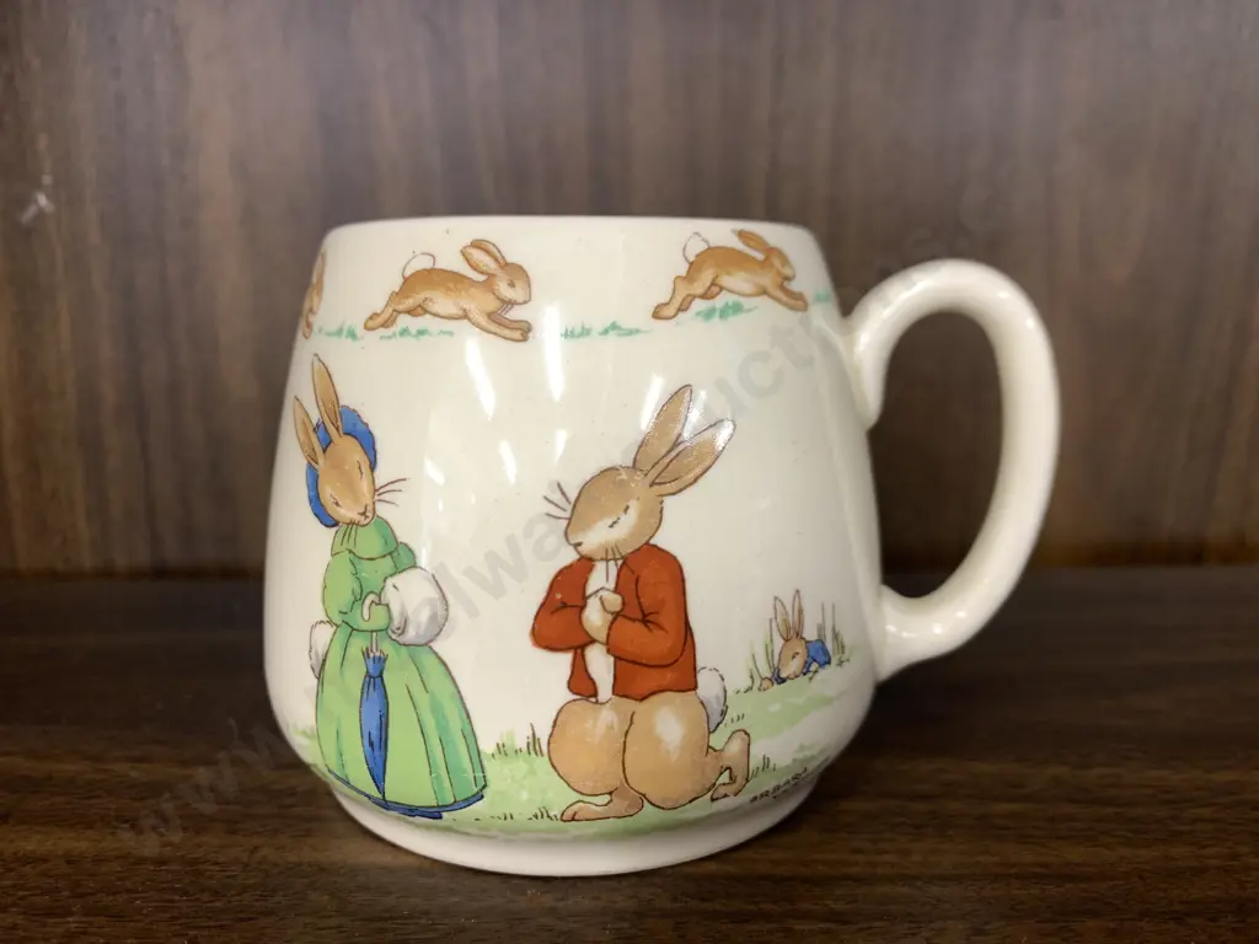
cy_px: 472
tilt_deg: -10.8
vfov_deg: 53.1
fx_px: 946
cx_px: 630
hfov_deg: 67.3
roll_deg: +0.3
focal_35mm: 26
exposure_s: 1/50
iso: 160
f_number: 1.8
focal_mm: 4.25
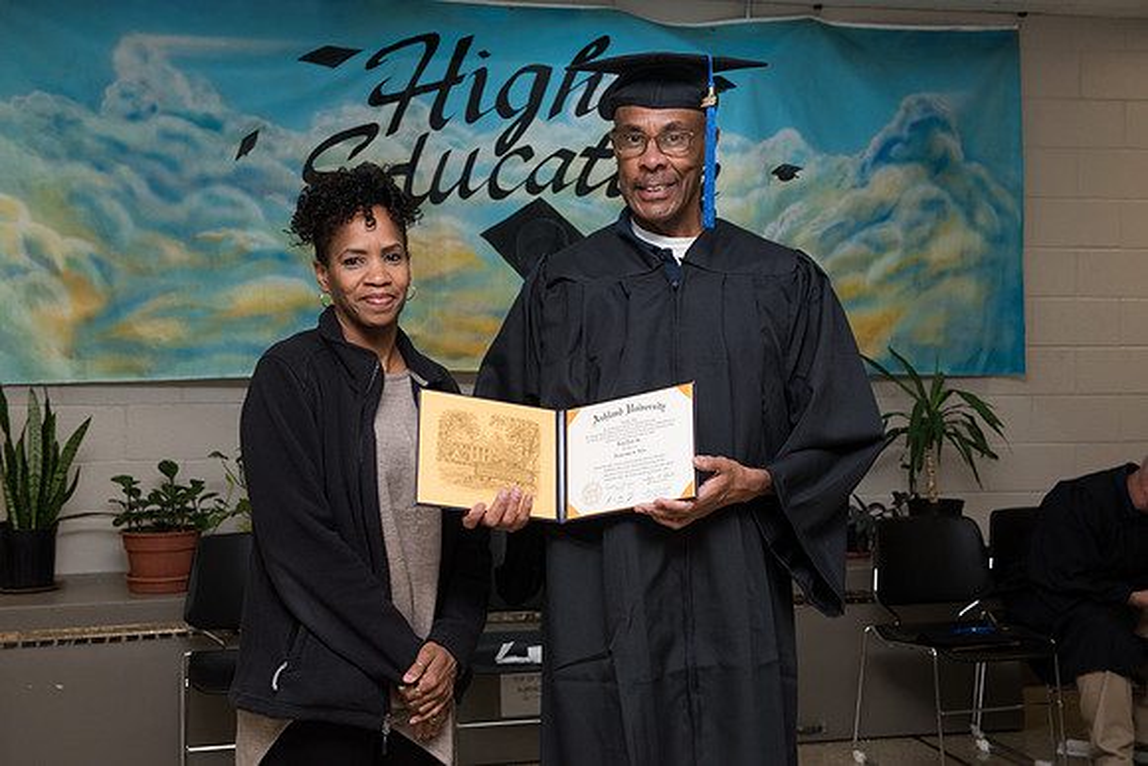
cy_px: 383
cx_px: 574
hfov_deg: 41.1
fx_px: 1531
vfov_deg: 28.1
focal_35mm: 48
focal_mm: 48
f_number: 7.1
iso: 1600
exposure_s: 1/160
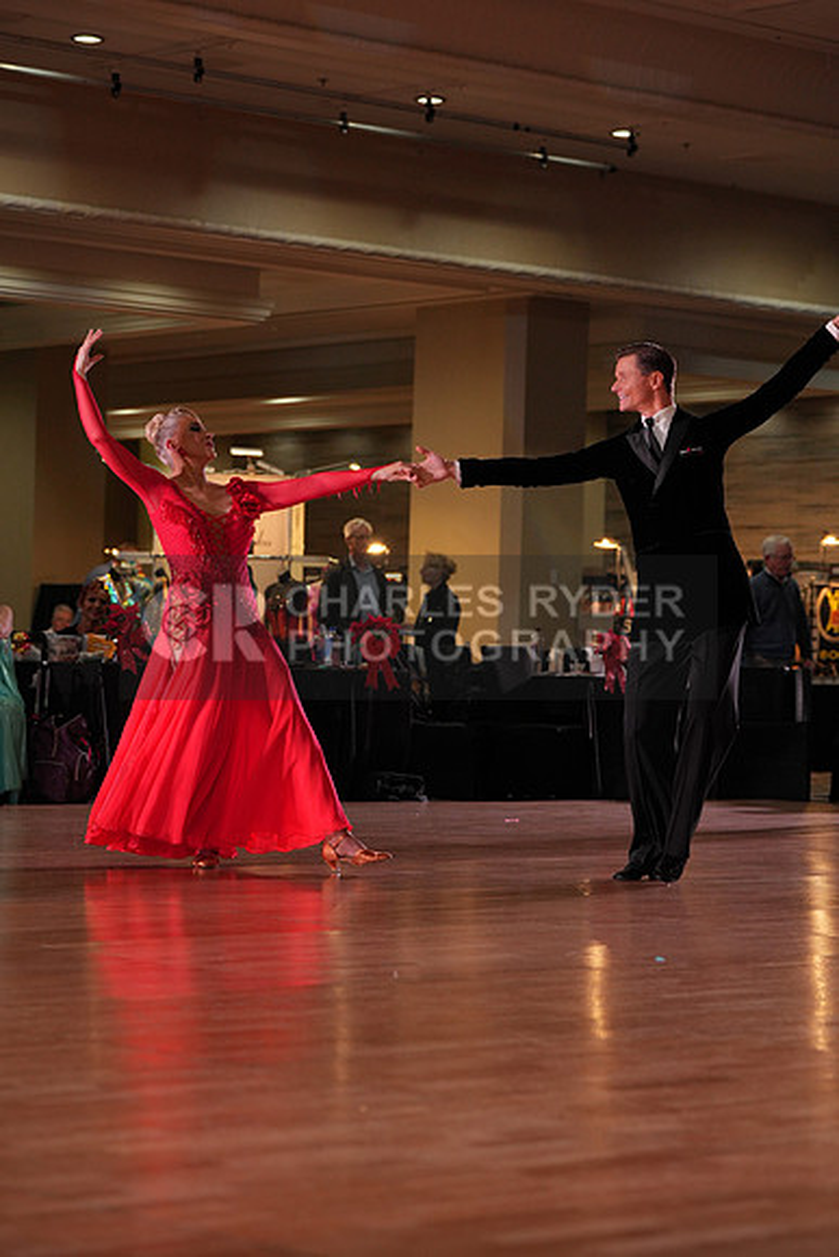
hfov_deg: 15.0
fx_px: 3179
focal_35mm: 91
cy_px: 628
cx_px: 420
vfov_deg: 22.4
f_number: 4
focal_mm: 91
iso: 1000
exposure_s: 1/500
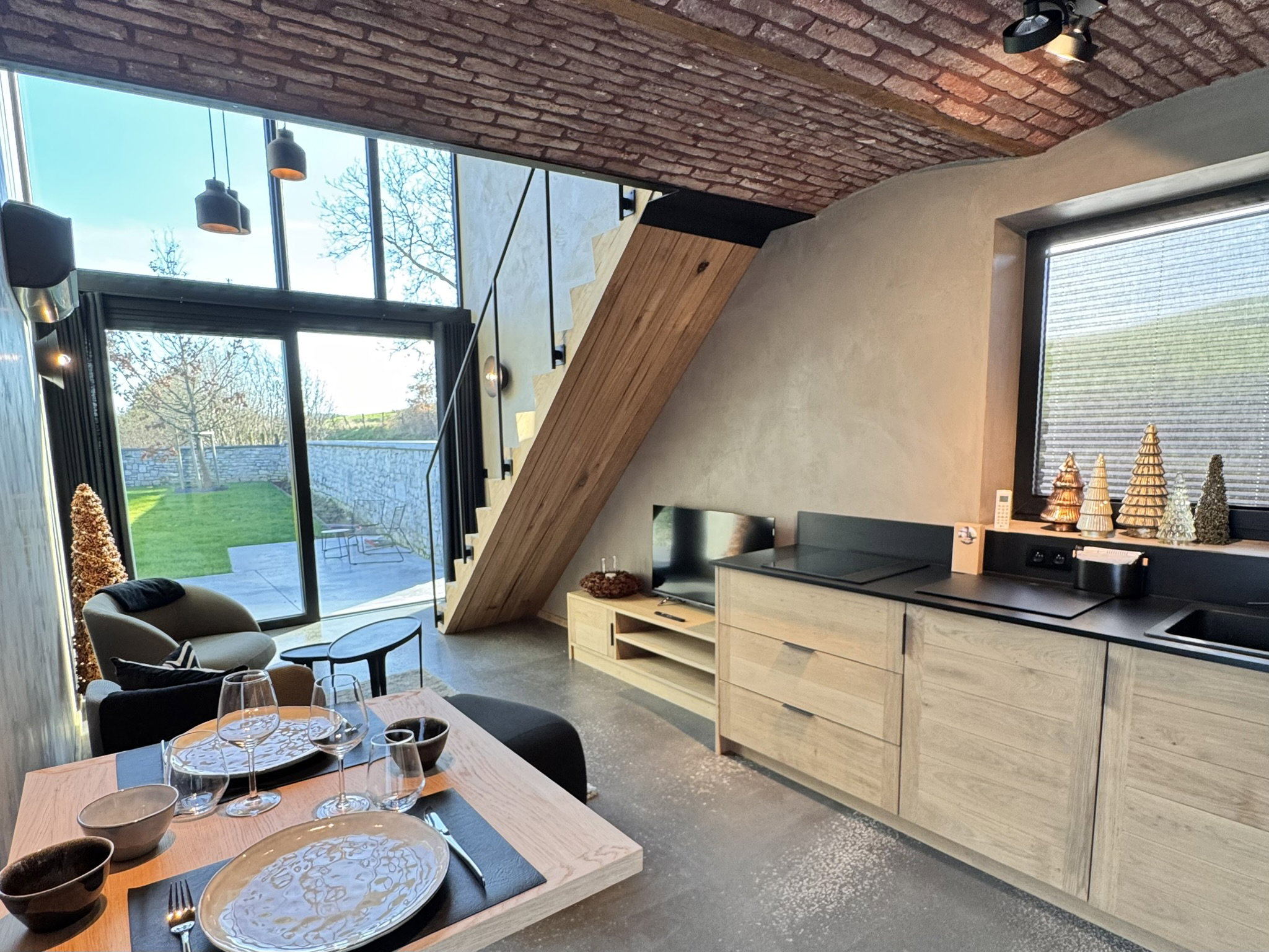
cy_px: 476
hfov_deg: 102.1
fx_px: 513
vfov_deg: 85.7
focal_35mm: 14
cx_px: 634
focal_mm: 2.22
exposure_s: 1/100
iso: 200
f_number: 2.2
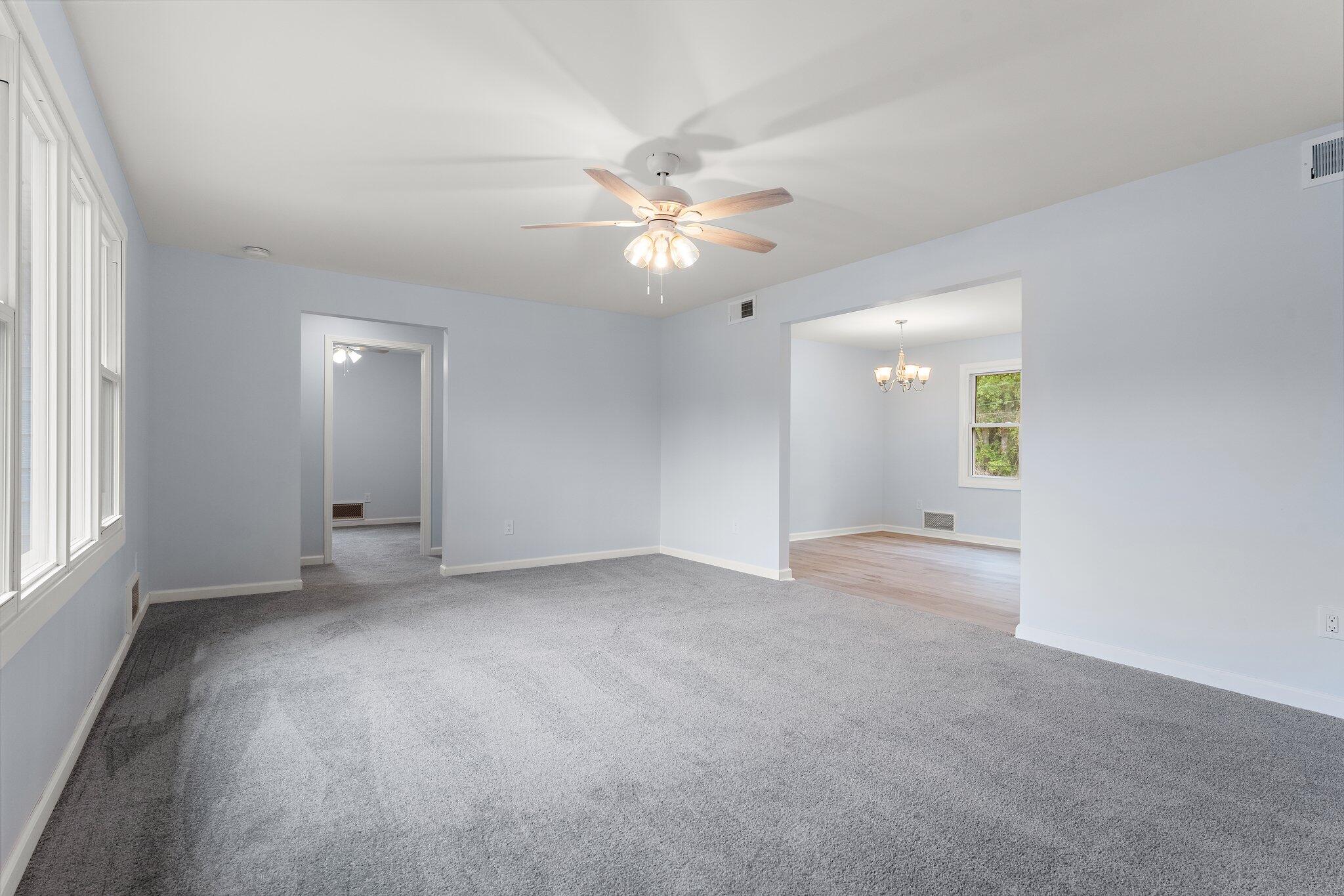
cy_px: 448
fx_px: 638
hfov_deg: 92.9
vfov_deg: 70.1
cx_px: 672
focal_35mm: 17
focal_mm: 17.1
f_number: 9
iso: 800
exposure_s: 1/60
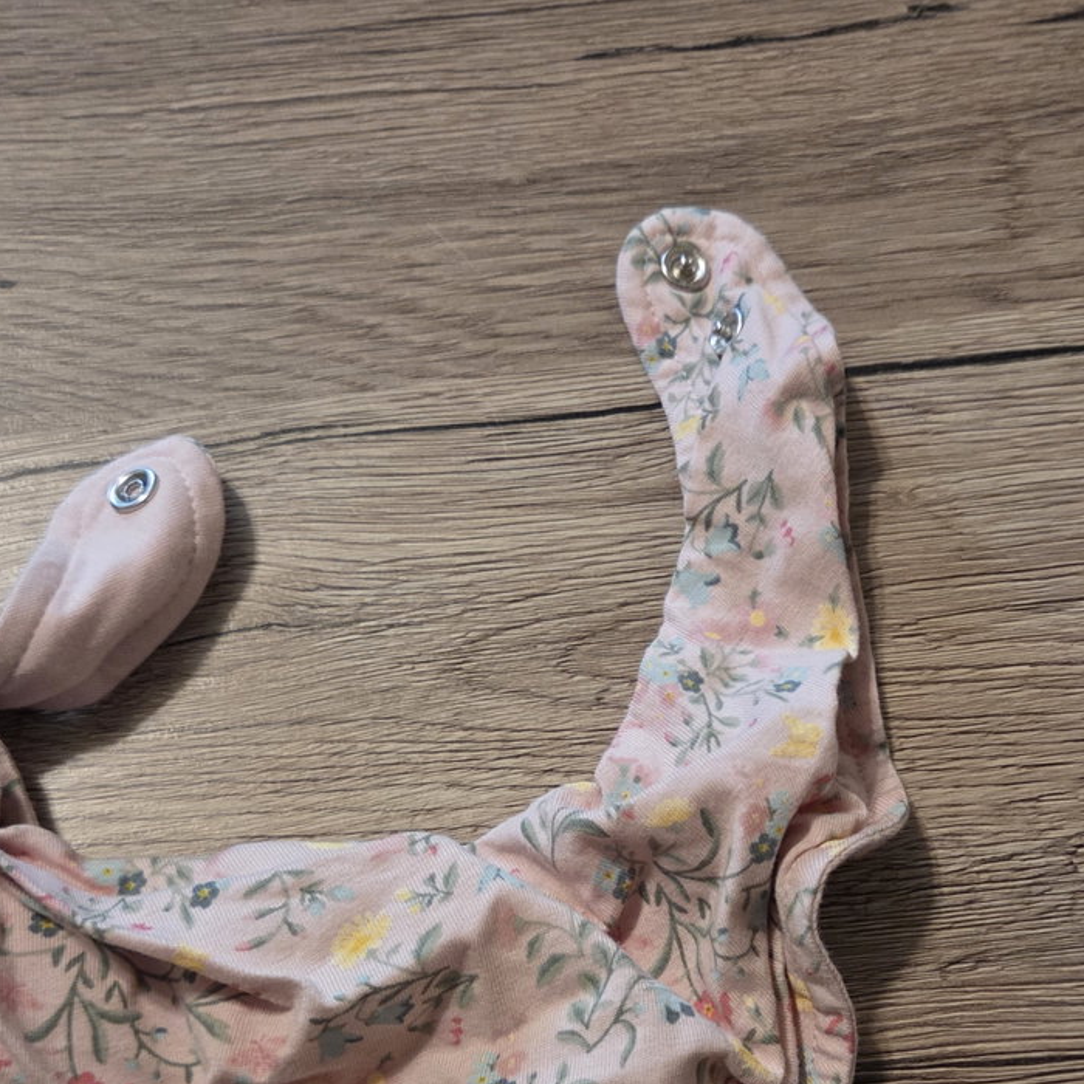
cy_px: 795
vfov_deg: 34.7
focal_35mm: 48
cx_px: 584
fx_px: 1701
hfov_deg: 35.3
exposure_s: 1/100
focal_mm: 5.4
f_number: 1.8
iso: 1250
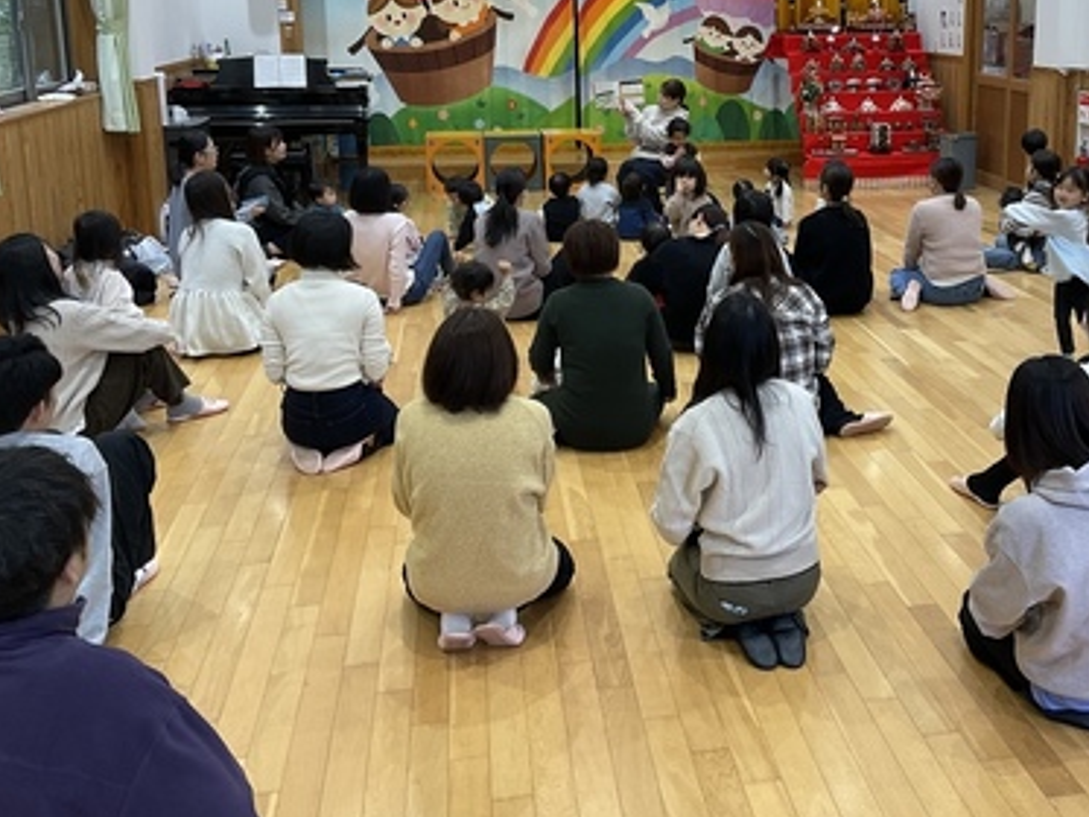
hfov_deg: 44.1
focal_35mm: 42
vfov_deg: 34.0
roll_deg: -0.5
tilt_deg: -11.8
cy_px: 258
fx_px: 1322
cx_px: 730
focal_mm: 3
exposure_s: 1/60
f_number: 1.8
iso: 40
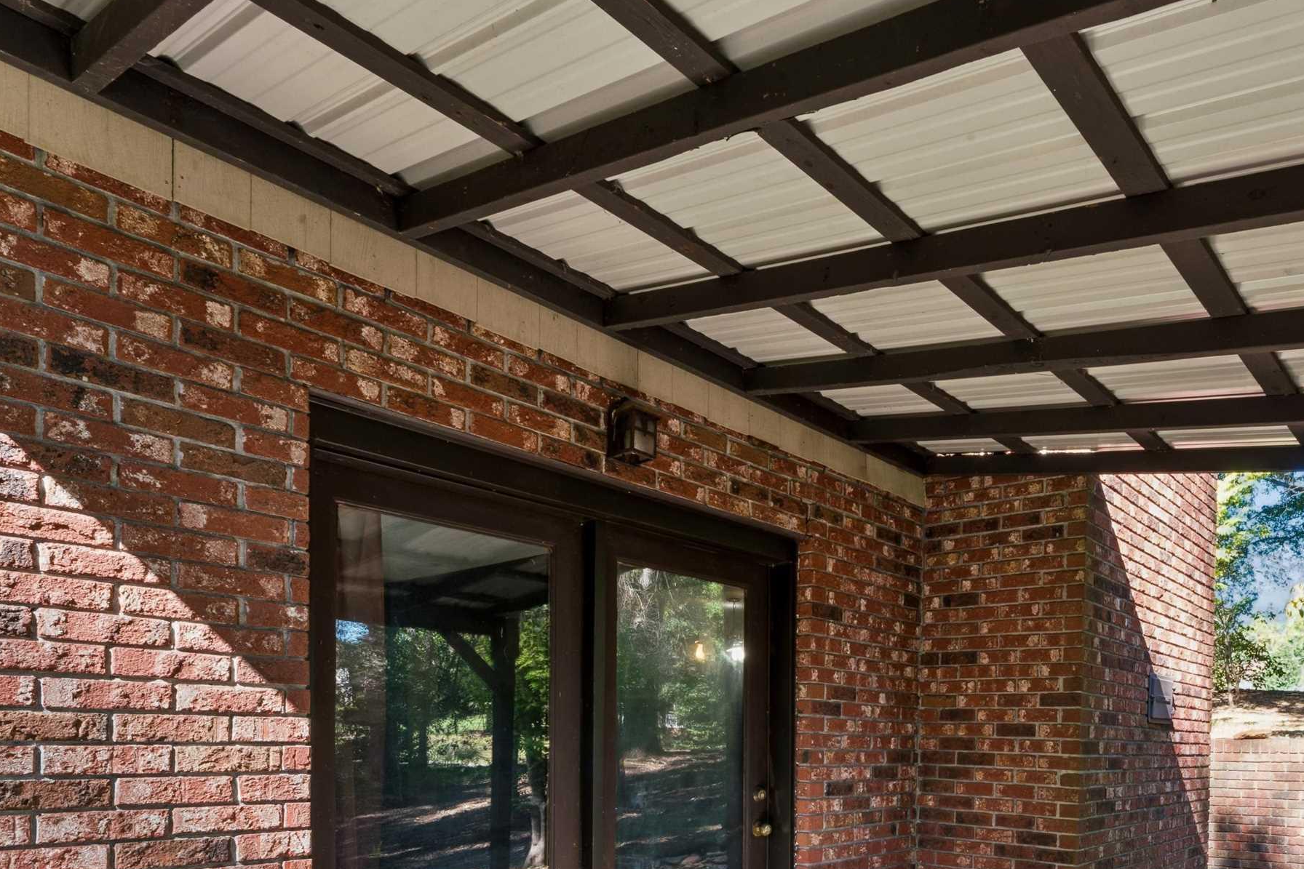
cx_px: 939
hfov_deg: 70.0
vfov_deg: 48.9
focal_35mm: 24
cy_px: 737
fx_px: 869
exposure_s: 1/1.25
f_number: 22
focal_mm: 14
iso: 100
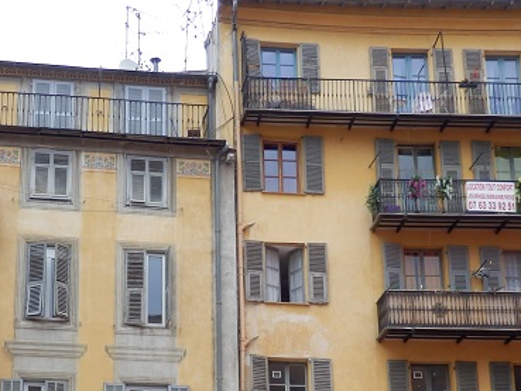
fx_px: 979
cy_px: 407
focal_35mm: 65
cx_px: 158
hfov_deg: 29.5
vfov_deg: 21.7
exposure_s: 1/80
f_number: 3.3
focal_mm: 5.5
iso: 80
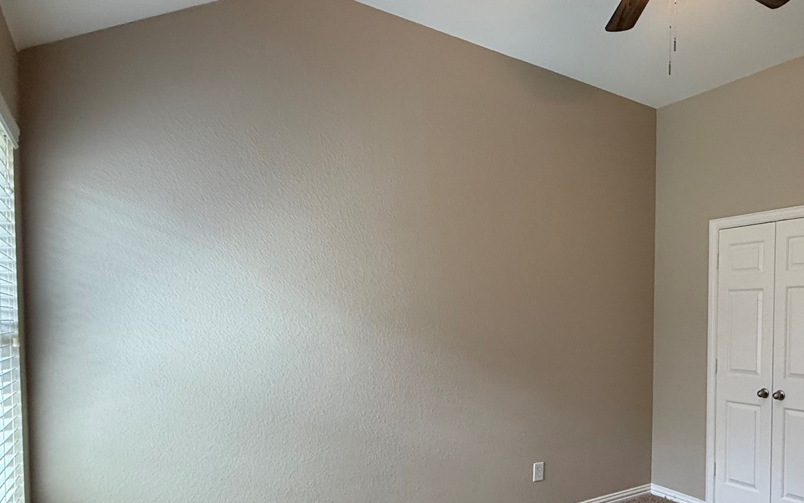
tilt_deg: -1.5
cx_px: 606
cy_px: 336
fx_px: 570
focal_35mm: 26
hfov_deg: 65.9
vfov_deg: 46.8
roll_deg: -1.2
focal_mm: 2.22
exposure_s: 1/120
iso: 250
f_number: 2.2
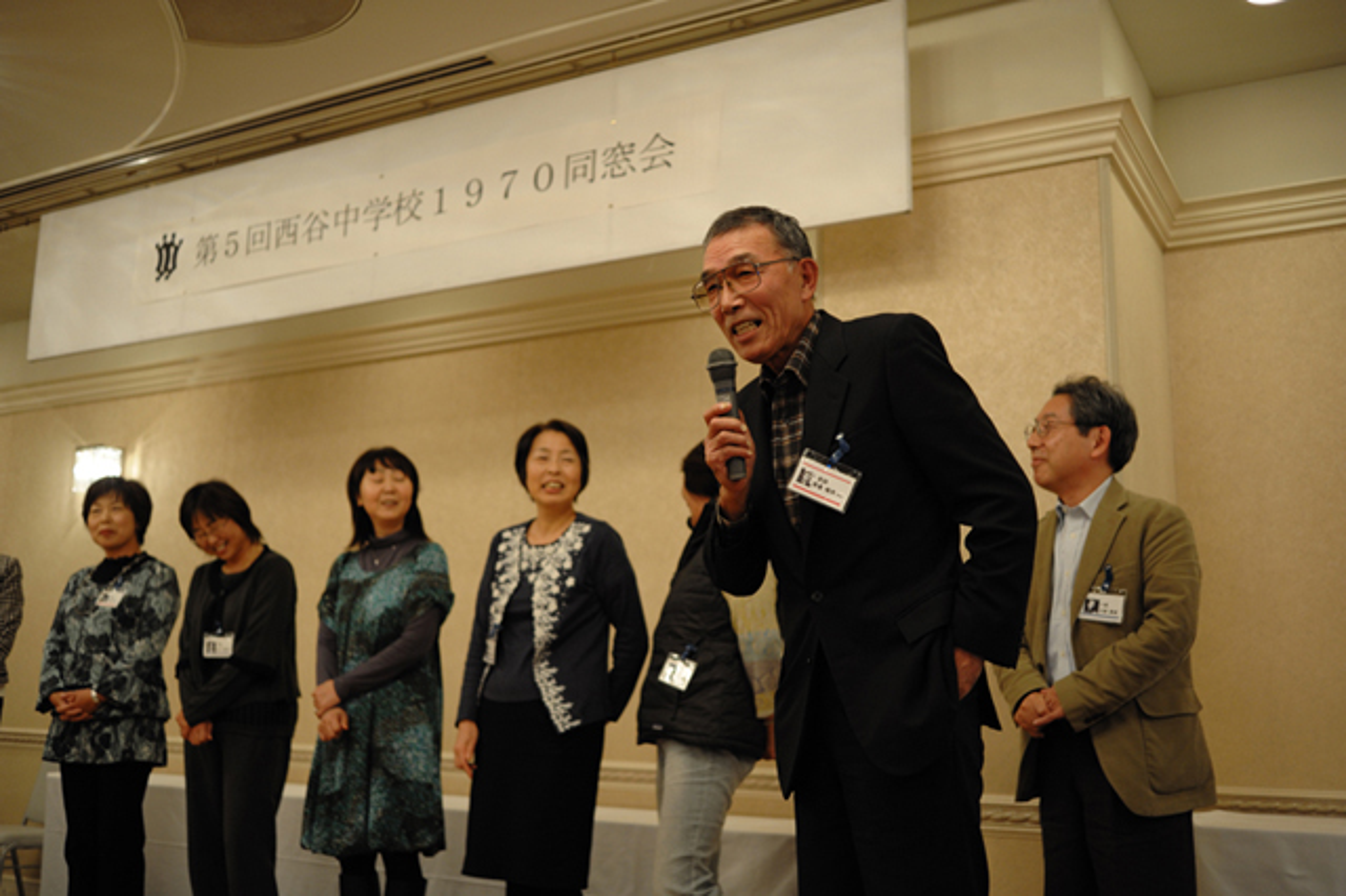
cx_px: 673
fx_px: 1308
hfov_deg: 54.5
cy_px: 448
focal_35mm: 35
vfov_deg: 37.8
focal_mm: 35
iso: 1250
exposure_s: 1/100
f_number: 2.8
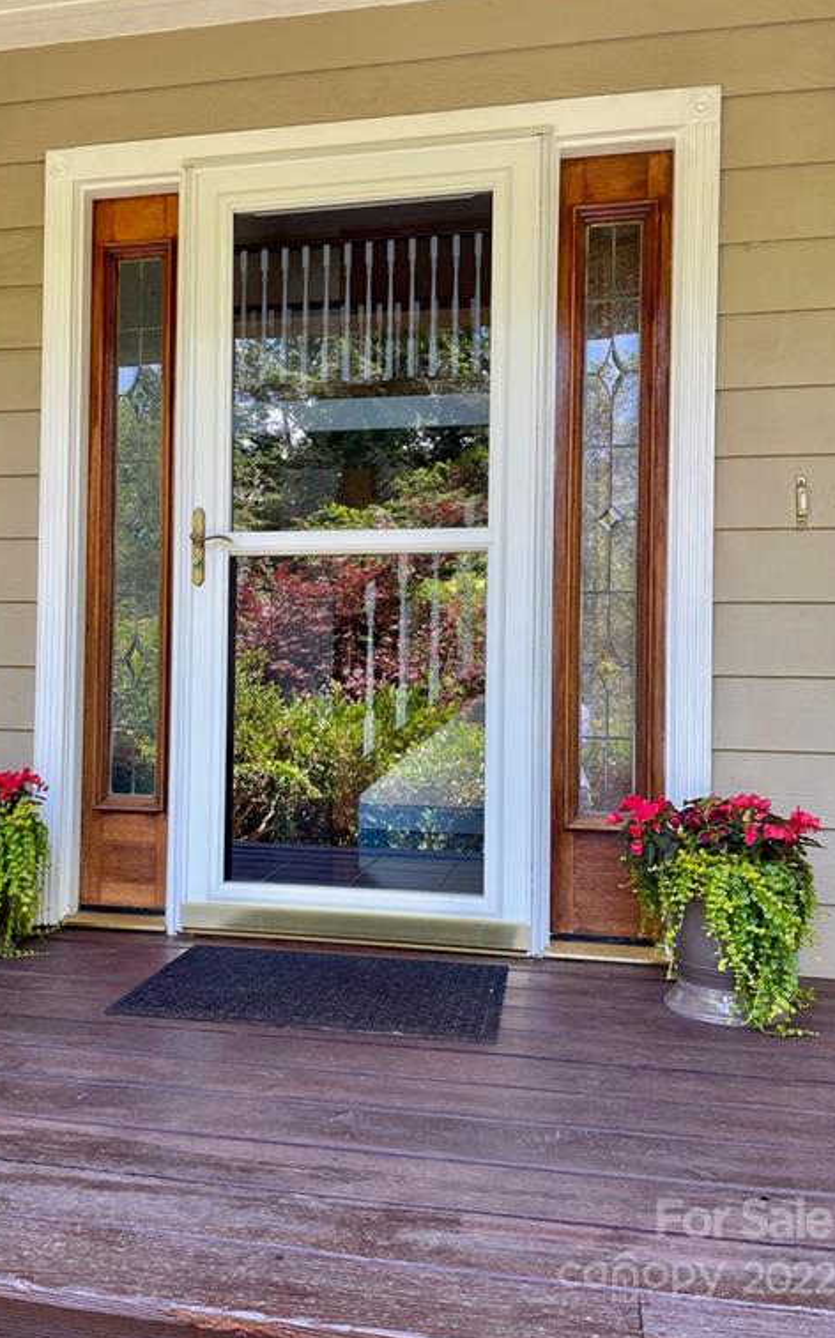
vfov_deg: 66.5
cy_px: 664
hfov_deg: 44.3
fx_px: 1020
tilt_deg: +1.5
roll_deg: -0.4
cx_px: 347
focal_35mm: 28
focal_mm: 4.2
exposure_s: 1/121
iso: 50
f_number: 1.6
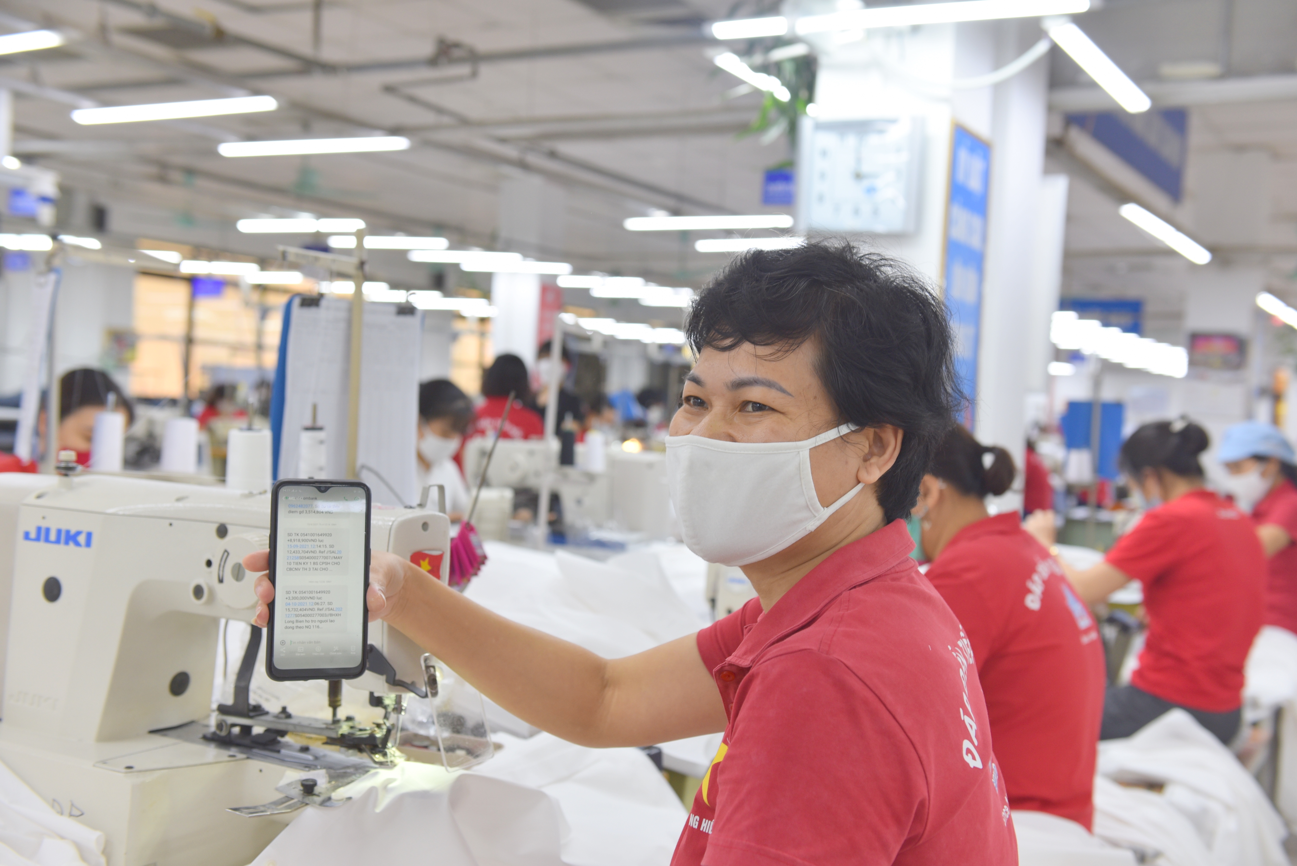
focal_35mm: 40
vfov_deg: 33.4
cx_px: 648
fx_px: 1442
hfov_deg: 48.4
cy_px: 433
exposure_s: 1/80
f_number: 4.5
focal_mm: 40
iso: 400
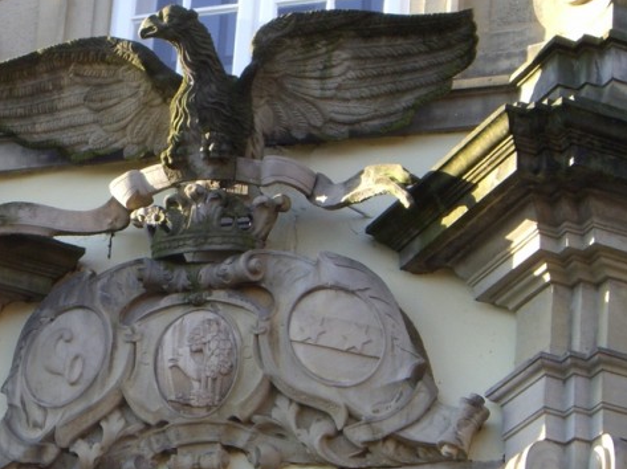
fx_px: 3493
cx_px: 168
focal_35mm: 193
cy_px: 287
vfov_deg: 7.7
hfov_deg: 10.2
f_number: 5.2
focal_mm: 18.6
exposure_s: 1/125
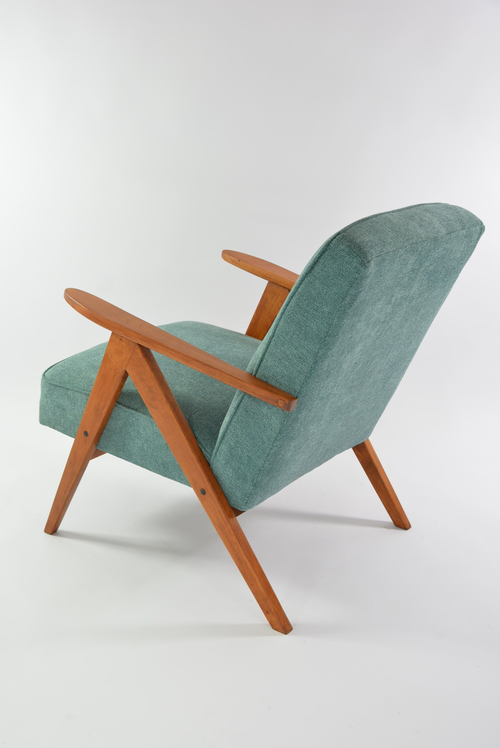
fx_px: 873
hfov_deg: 31.9
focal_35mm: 42
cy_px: 374
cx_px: 250
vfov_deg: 46.4
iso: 400
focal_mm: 28
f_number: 6.3
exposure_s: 1/60
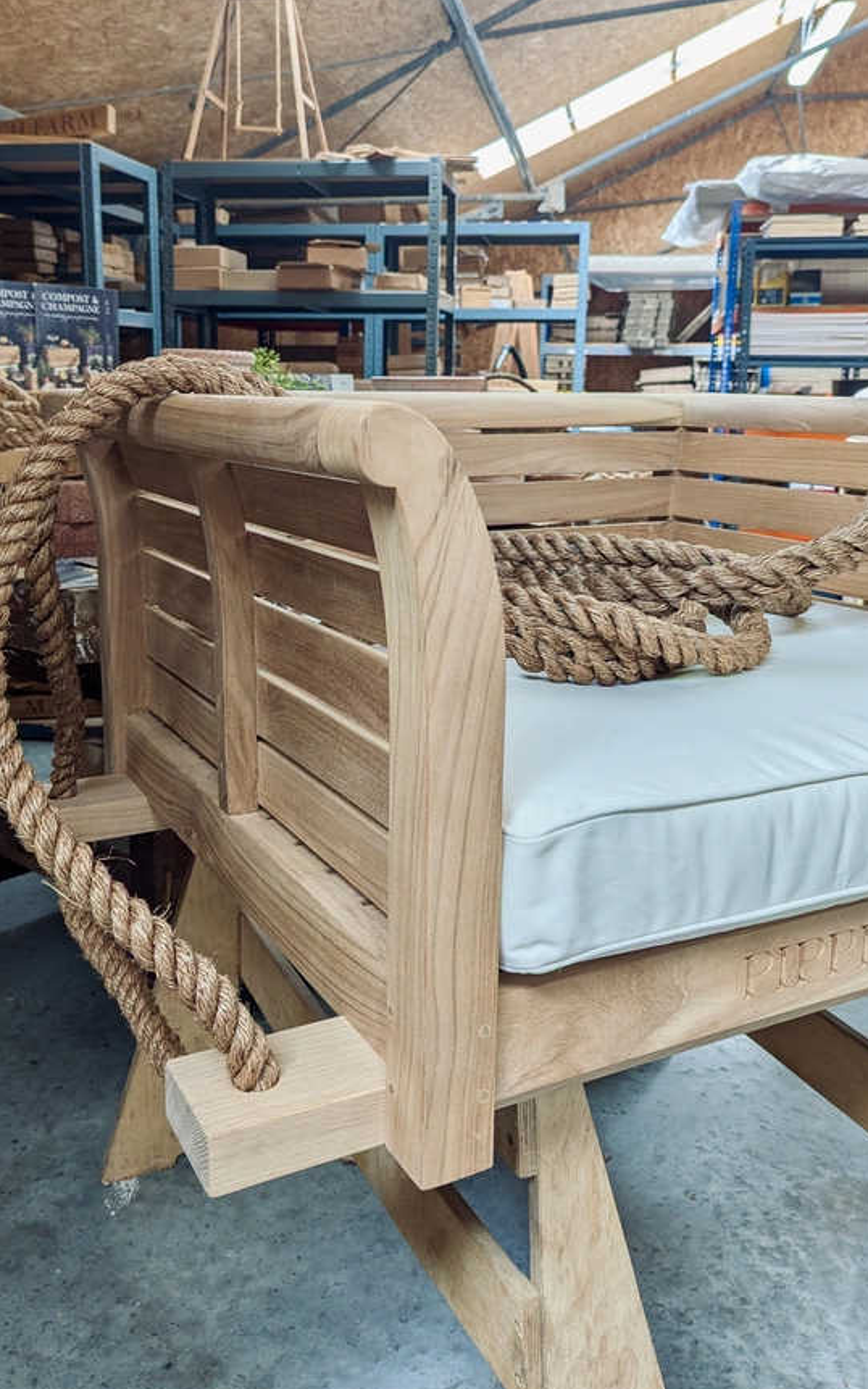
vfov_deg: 70.4
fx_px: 984
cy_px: 703
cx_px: 428
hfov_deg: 47.6
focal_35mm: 26
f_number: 1.85
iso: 44
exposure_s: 1/194
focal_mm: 6.81
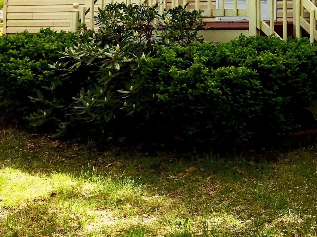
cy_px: -42
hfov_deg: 25.1
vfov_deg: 19.1
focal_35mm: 73
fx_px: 669
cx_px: 331
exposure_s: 1/785
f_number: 2.8
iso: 25
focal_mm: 4.15
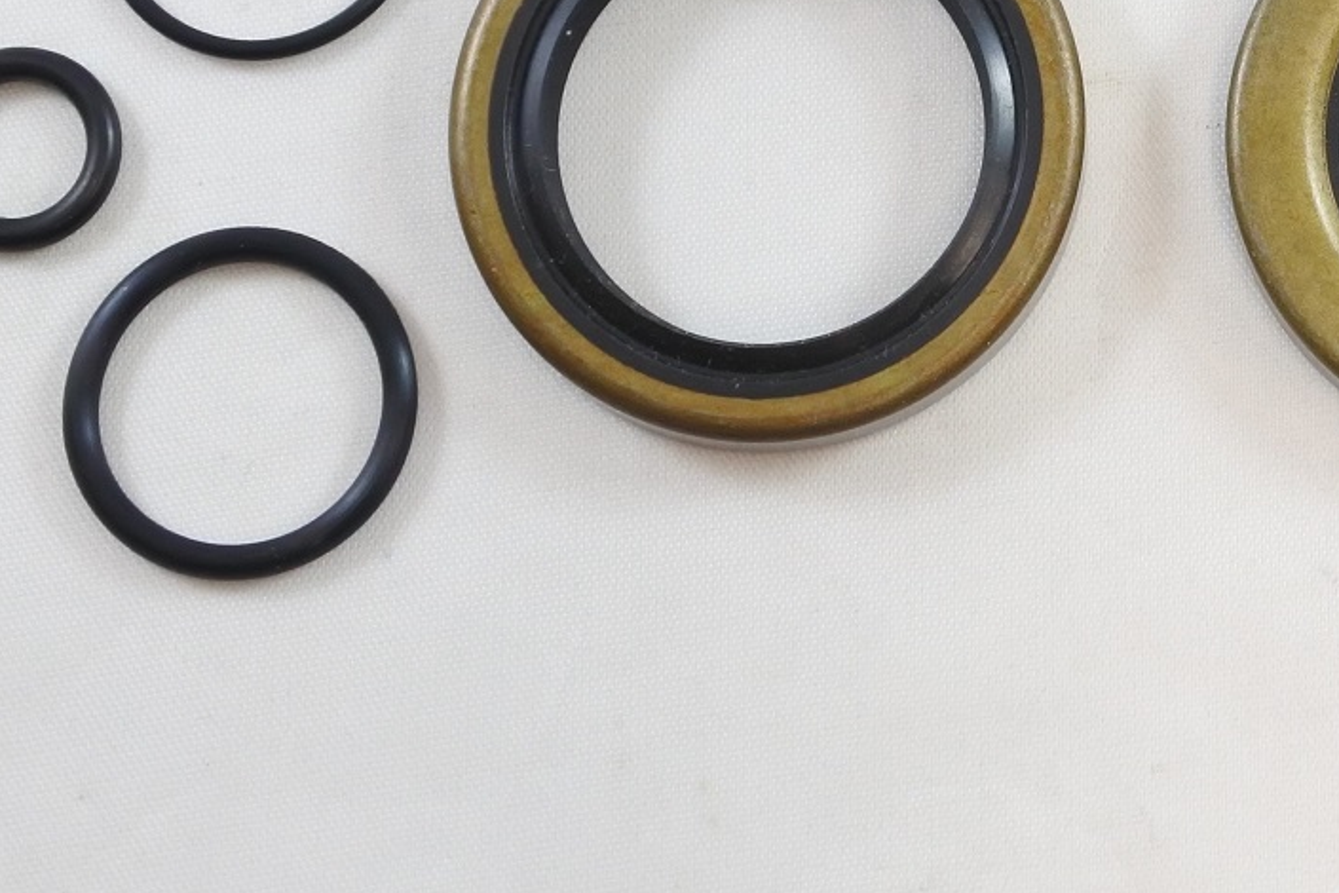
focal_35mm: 87
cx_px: 1285
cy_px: 68
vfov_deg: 15.5
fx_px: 3236
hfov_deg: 22.6
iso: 450
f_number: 4
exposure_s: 1/125
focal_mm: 14.3
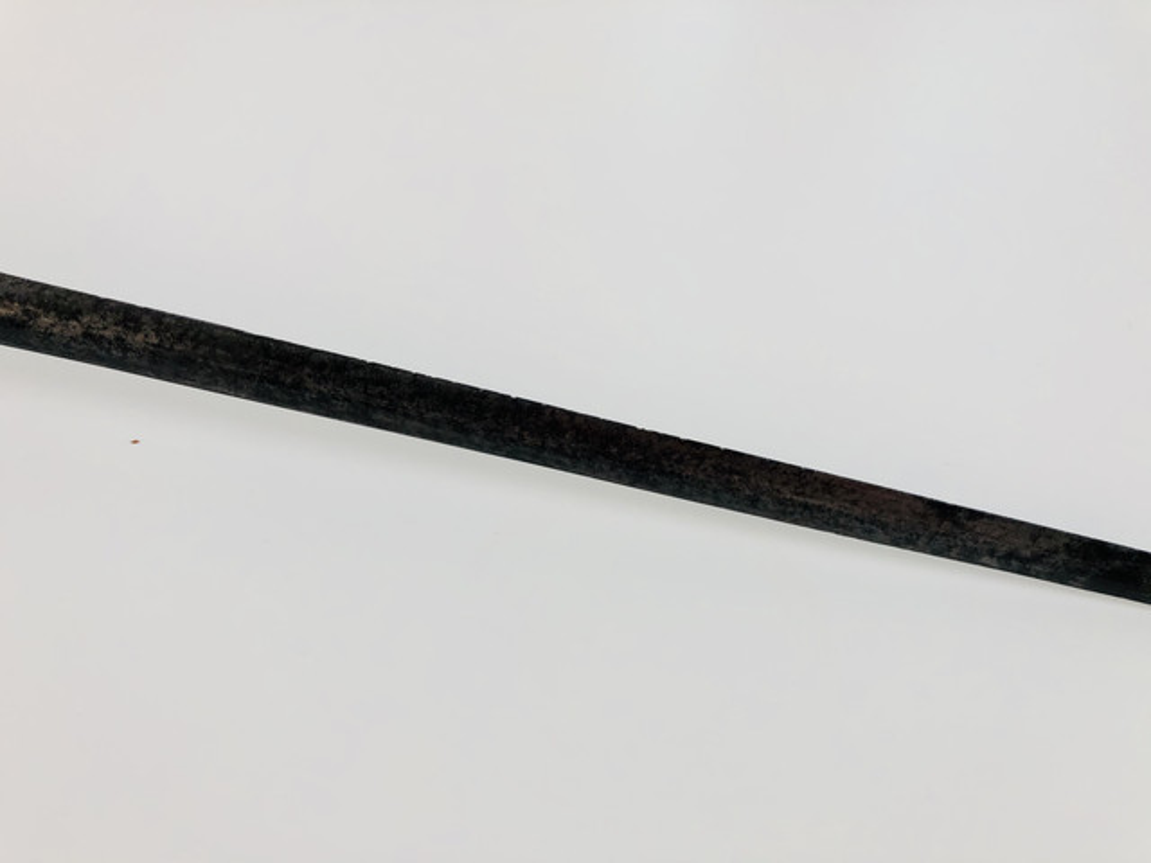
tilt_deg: -47.0
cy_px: 432
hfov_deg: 63.4
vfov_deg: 49.7
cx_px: 576
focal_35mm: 28
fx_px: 931
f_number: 1.8
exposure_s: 1/120
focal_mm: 3.99
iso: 50
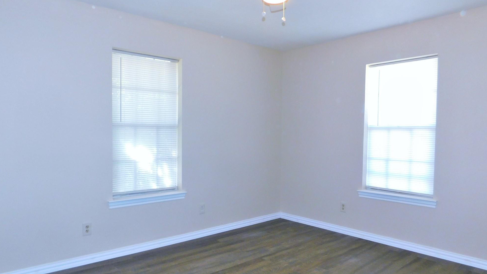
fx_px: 336
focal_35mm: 26
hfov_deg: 71.9
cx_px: 243
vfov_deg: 44.3
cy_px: 152
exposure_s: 1/30
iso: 200
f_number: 3
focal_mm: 4
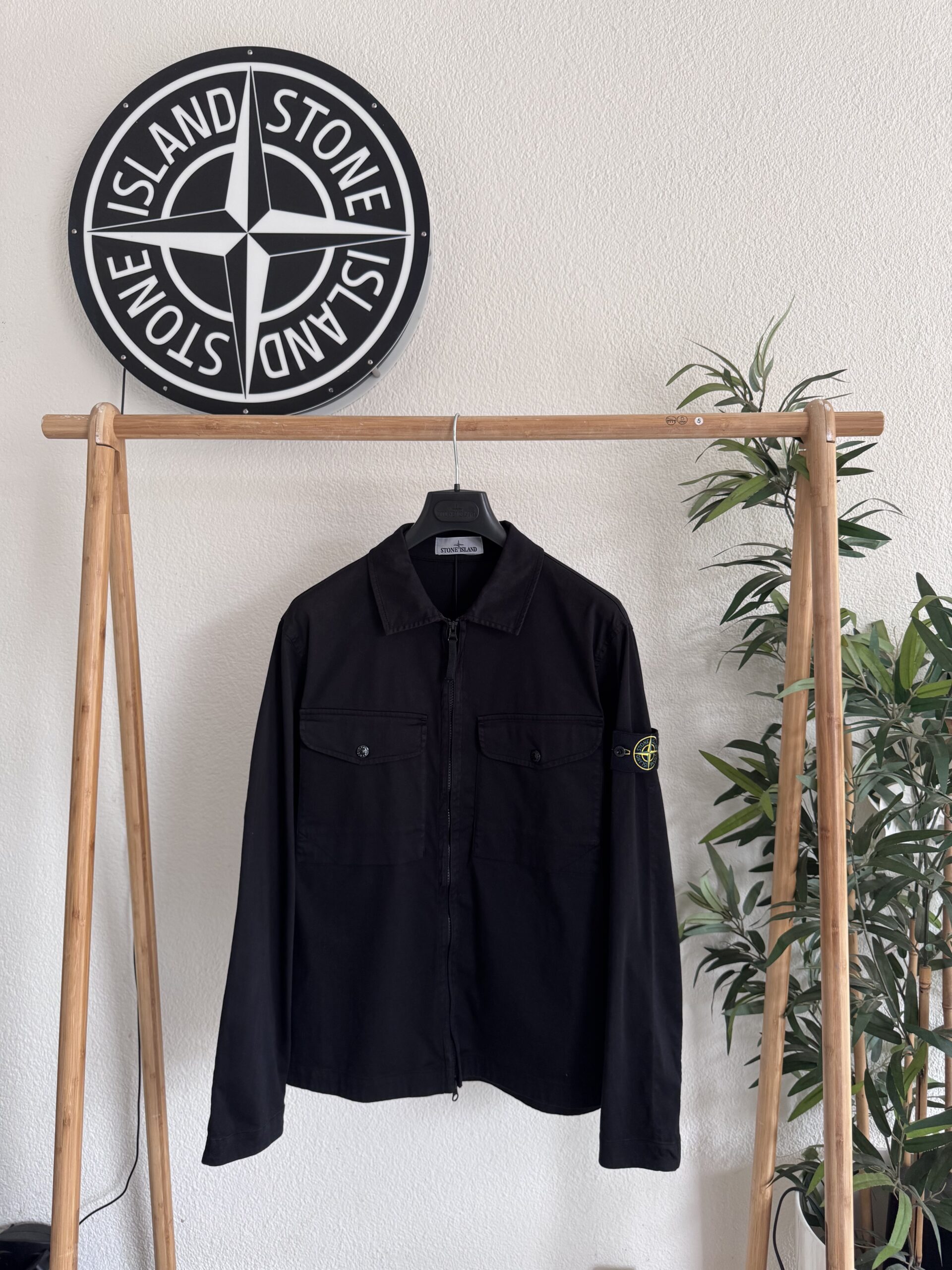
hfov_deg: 56.8
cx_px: 476
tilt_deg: -0.9
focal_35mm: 24
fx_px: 880
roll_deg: -0.4
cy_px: 635
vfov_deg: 71.6
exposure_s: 1/100
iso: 200
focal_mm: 6.76
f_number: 1.78
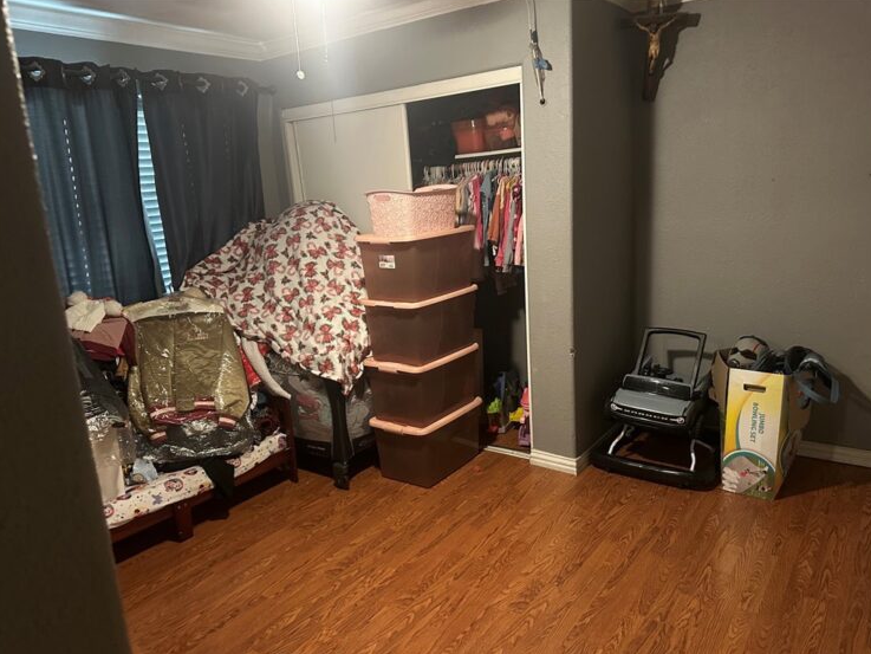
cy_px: 335
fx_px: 629
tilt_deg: -12.2
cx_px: 431
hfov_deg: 69.4
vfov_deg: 54.9
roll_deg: +3.1
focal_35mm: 25
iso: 1000
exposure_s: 1/30
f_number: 1.78
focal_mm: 6.86
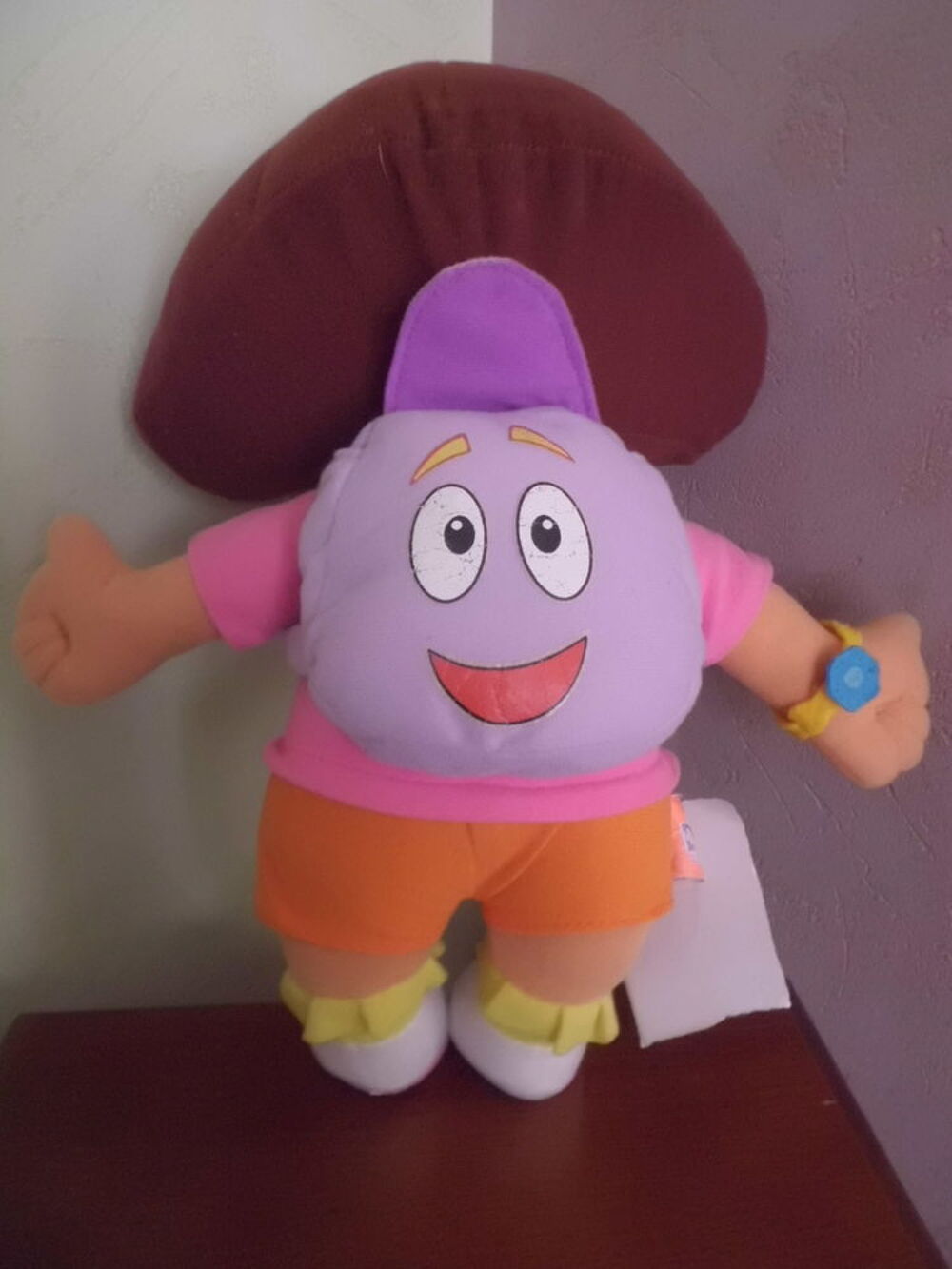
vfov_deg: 67.3
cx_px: 476
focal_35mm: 26
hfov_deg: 53.1
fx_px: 953
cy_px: 634
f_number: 3.2
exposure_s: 1/125
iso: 800
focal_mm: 4.6
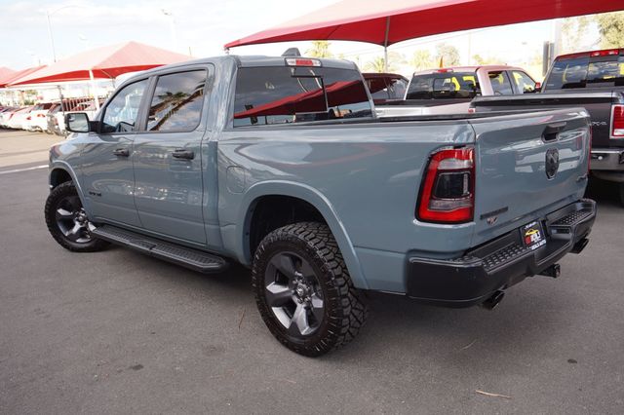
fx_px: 520
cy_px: 208
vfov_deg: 43.6
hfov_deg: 62.0
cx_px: 312
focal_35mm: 30
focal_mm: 20
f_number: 5.6
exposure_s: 1/80
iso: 100
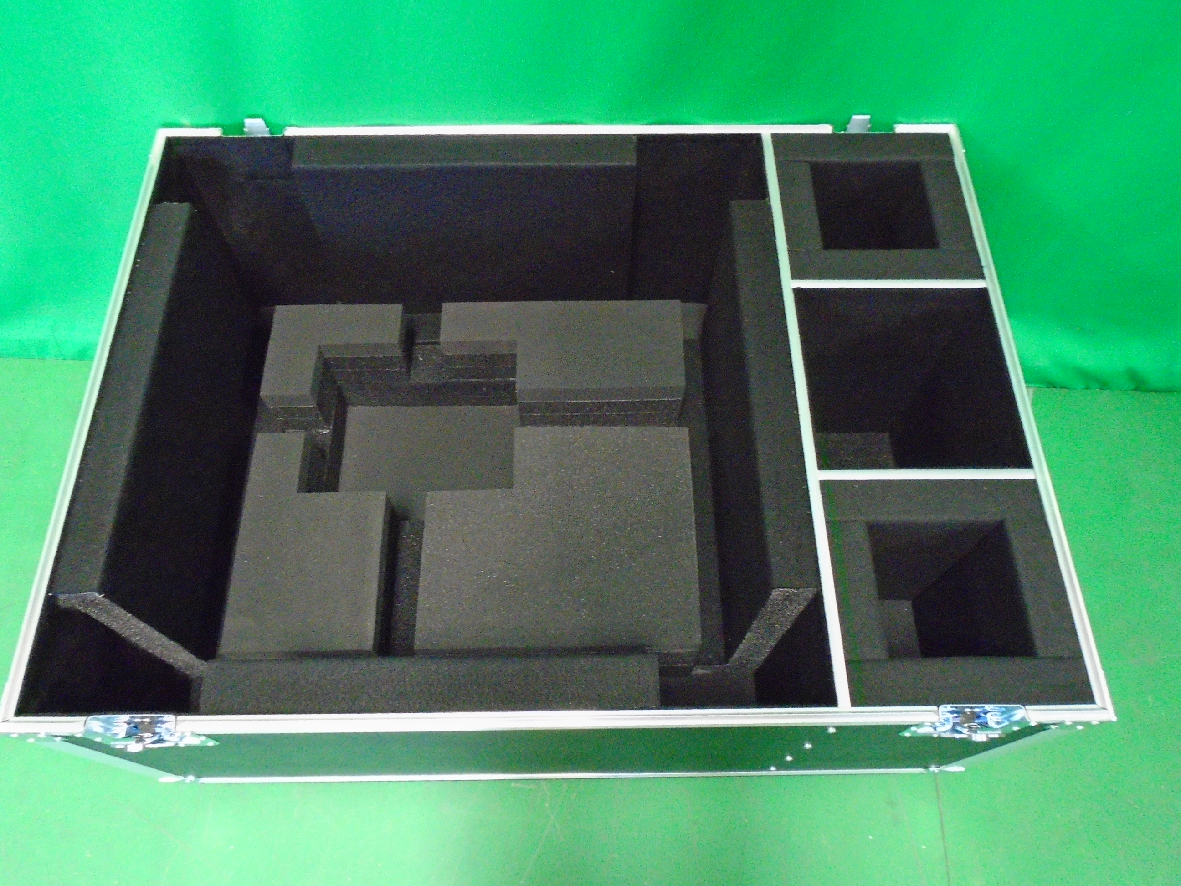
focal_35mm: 26
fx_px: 887
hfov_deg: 67.3
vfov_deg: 53.1
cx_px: 590
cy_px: 443
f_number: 3.2
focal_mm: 4.6
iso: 800
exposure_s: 1/60
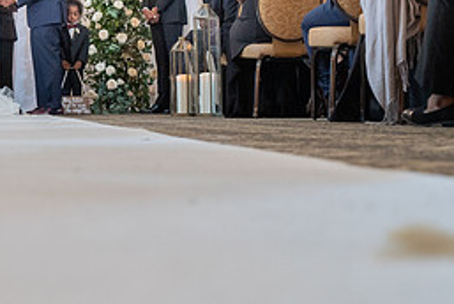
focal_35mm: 88
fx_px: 1111
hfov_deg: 22.4
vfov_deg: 15.2
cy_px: -23
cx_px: 25
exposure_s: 1/200
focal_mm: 35
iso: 2000
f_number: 4
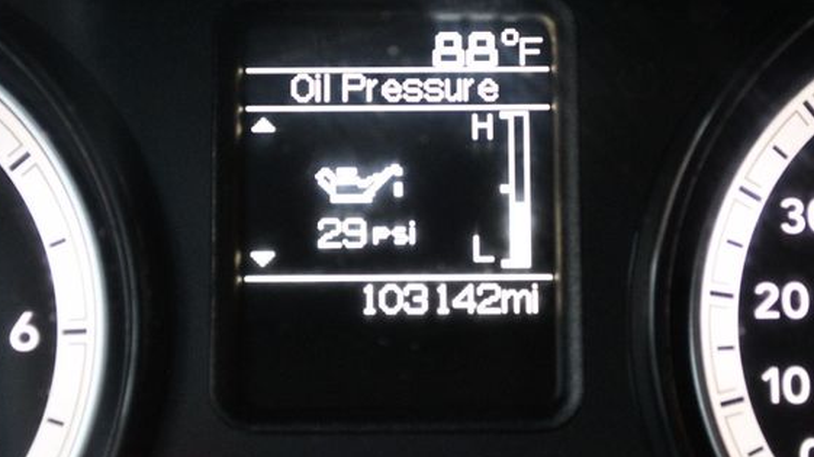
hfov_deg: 21.8
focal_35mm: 98
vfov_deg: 12.3
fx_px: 2114
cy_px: 192
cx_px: 419
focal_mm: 55
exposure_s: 1/60
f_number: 5.6
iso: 4500
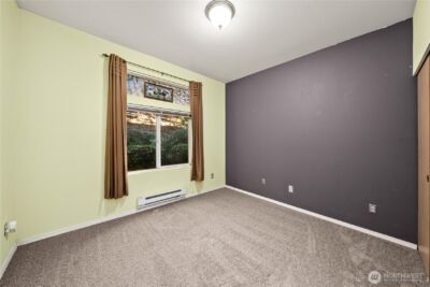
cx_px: 215
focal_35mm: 12
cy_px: 144
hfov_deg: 112.6
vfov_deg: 90.1
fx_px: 143
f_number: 7.1
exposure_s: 1/2.5
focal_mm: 12
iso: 1000
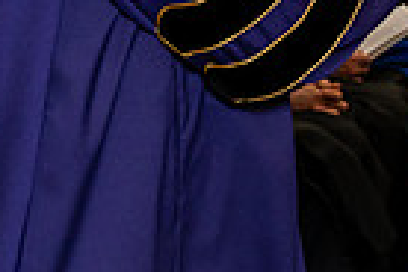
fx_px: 3343
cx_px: 387
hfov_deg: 7.0
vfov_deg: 4.6
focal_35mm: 295
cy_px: -188
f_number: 5
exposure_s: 1/200
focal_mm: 70
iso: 1250
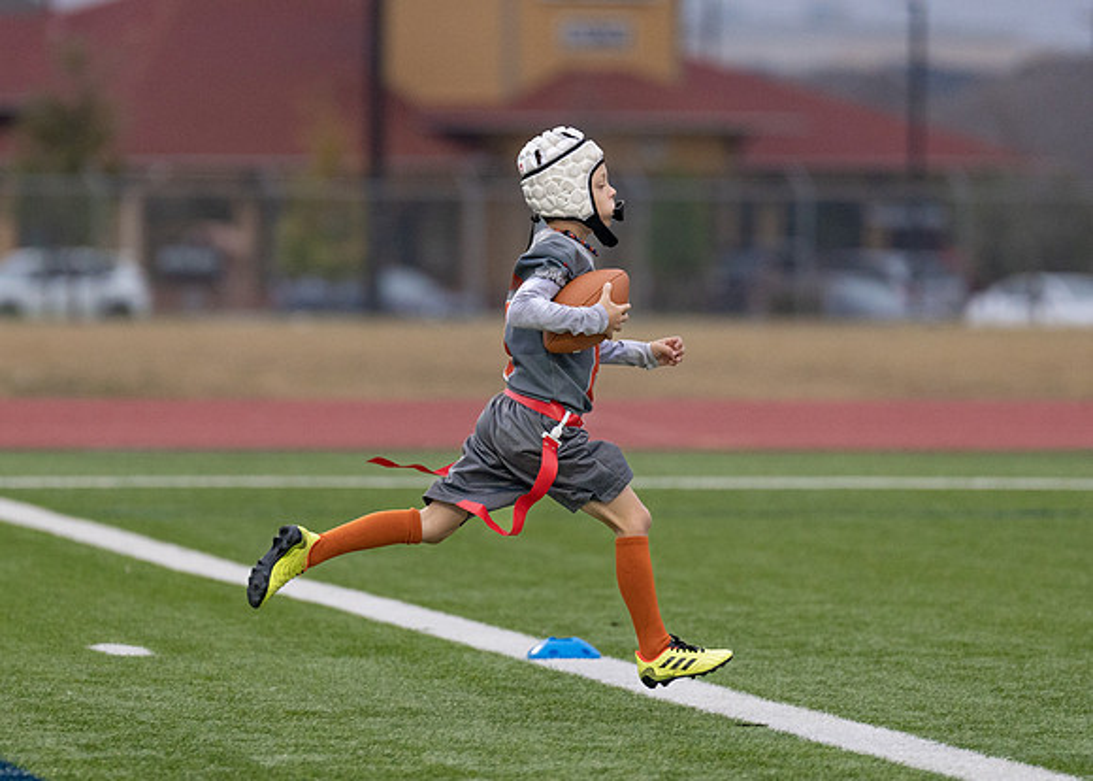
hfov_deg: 4.7
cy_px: 357
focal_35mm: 426
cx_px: 434
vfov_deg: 3.4
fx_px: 13212
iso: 800
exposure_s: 1/1000
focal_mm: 200
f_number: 2.8
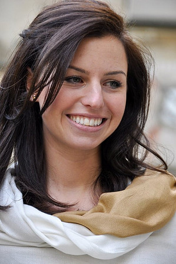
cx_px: 88
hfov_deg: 8.2
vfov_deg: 12.2
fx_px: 1235
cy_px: 132
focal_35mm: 168
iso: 500
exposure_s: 1/160
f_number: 5.3
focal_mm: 112
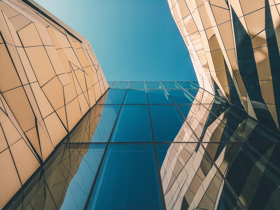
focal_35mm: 27
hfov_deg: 65.3
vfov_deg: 51.4
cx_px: 140
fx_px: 218
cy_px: 105
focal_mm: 4.5
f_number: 2.2
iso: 50
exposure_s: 1/800
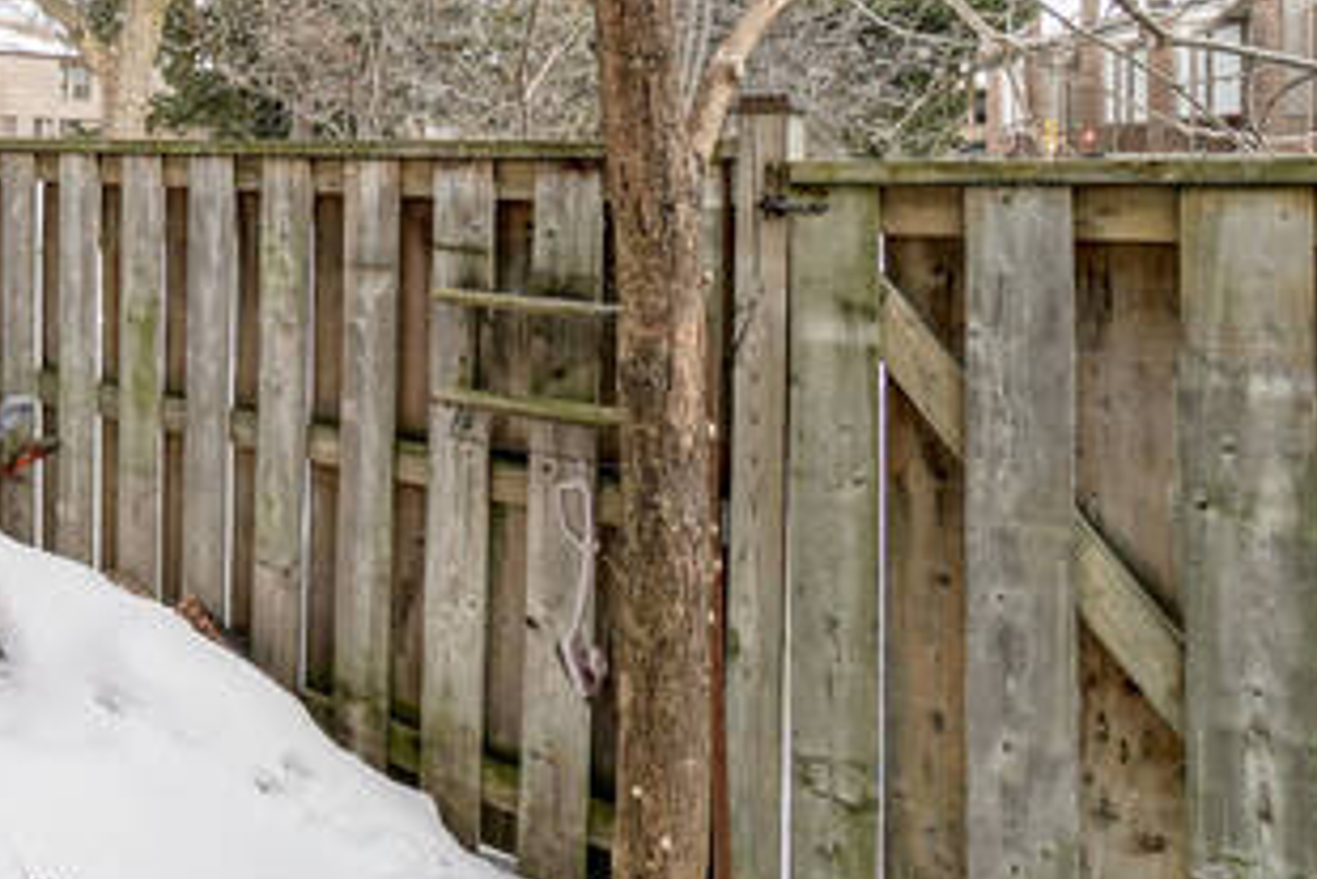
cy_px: 176
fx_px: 1135
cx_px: 51
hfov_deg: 50.7
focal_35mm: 31
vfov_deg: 40.6
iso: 200
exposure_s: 1/250
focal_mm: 10
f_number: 7.1
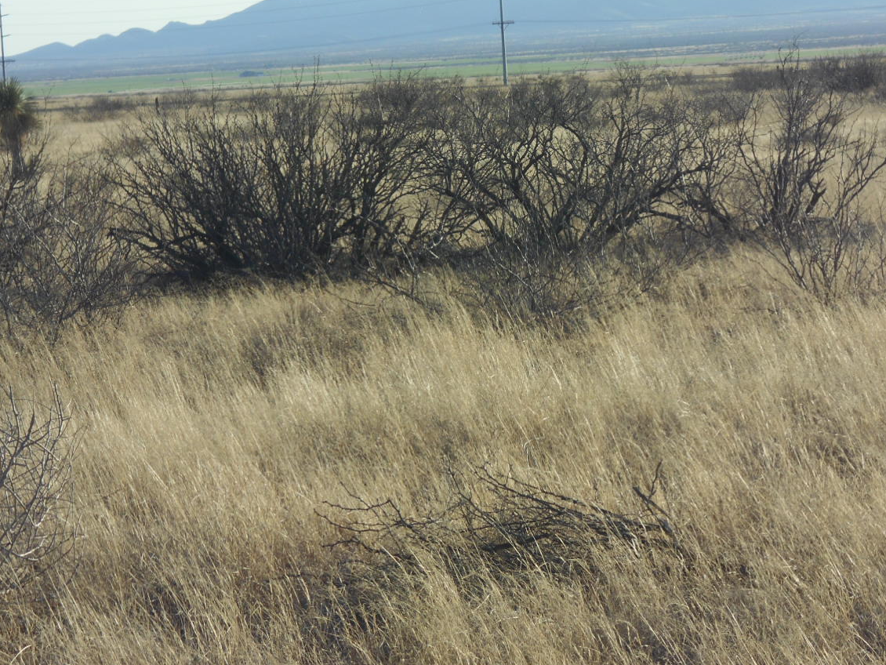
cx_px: 527
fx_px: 4710
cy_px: 358
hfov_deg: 10.7
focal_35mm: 184
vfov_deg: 8.1
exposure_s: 1/160
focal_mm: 23
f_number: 6.5
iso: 80
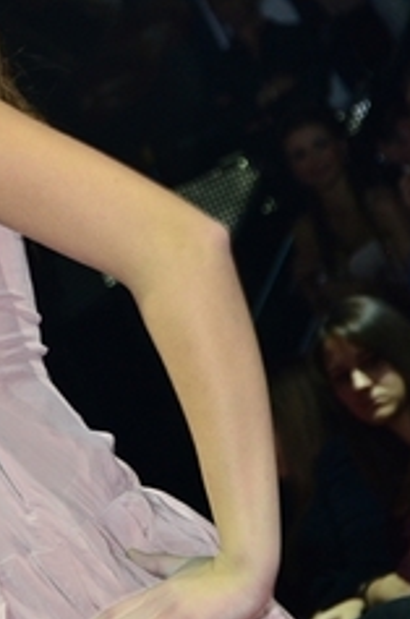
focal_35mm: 217
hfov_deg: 6.3
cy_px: 149
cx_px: -31
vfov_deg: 9.5
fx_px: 3723
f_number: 5.3
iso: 800
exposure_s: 1/100
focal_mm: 66
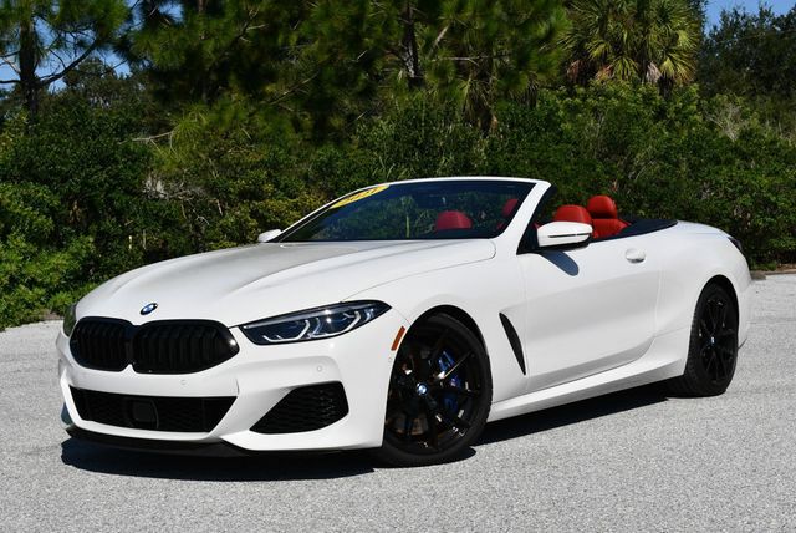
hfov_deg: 31.4
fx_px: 1416
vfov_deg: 21.3
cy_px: 266
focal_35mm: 64
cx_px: 398
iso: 100
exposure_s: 1/320
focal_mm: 32
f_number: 9
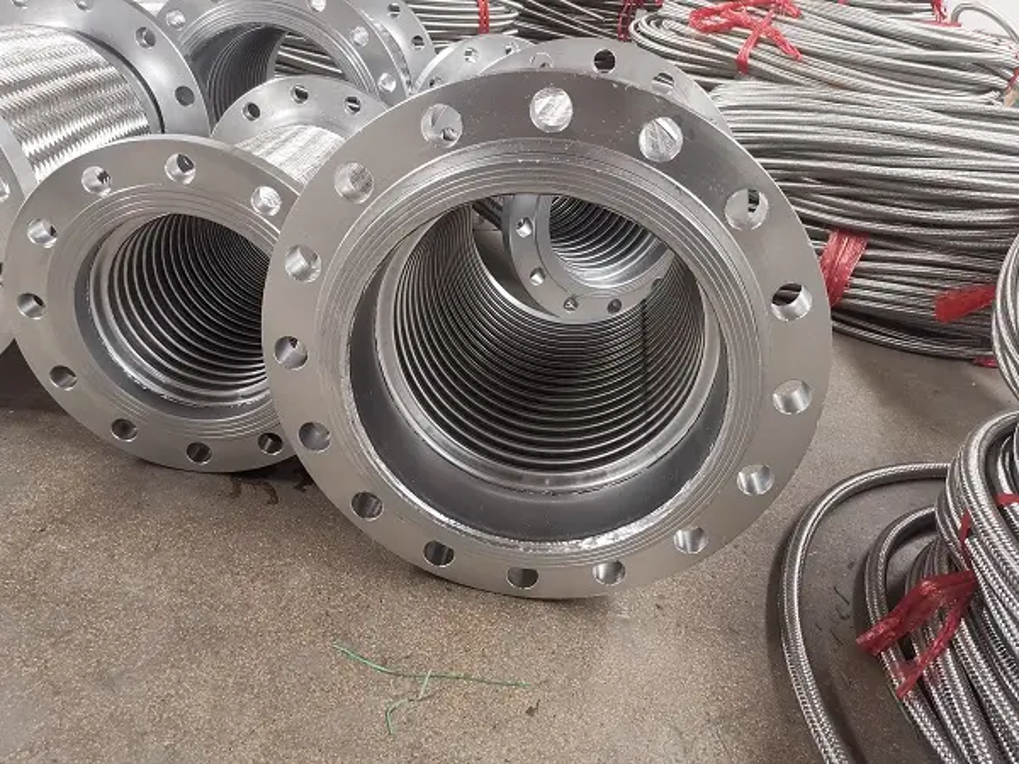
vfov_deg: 51.4
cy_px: 382
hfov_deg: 65.3
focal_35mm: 27
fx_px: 795
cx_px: 510
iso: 320
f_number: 1.8
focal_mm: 4.75
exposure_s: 1/50
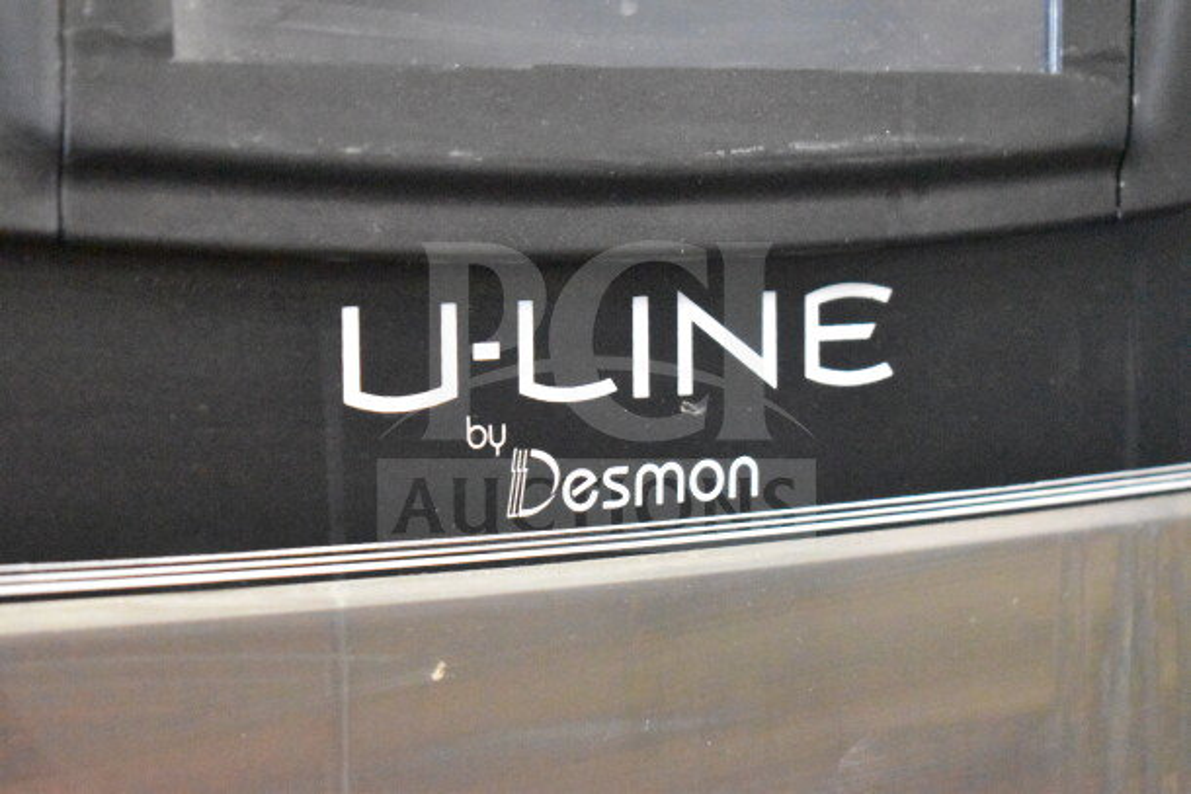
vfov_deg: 16.6
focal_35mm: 82
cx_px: 596
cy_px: 397
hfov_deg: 24.6
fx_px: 2730
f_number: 5.6
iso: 25600
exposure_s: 1/100
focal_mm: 55
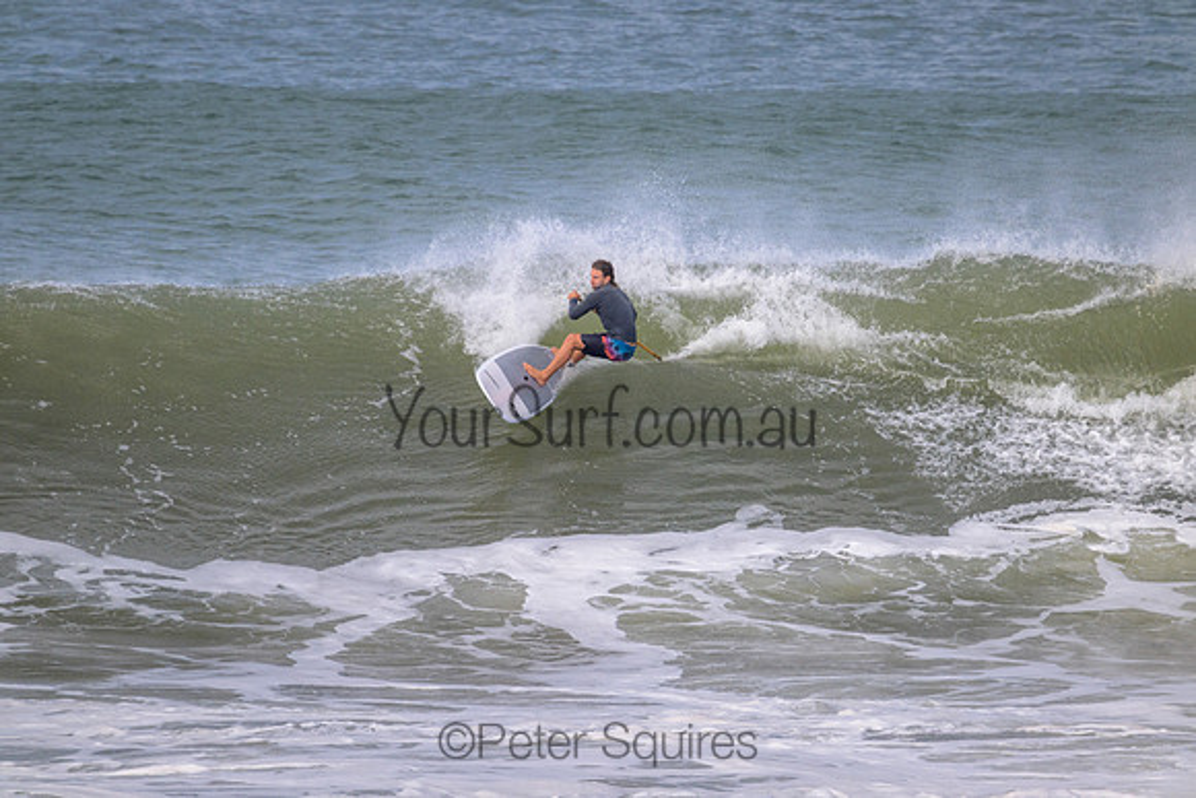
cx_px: 598
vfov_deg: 1.7
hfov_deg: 2.6
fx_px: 26583
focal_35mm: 800
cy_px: 399
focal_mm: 800
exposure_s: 1/2000
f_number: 11
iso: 1250
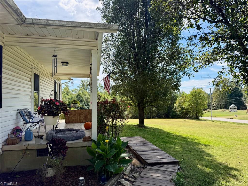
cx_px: 124
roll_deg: +1.1
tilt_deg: +1.7
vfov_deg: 56.8
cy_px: 93
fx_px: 172
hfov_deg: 71.6
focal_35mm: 24
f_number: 1.78
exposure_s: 1/2703
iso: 100
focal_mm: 6.76
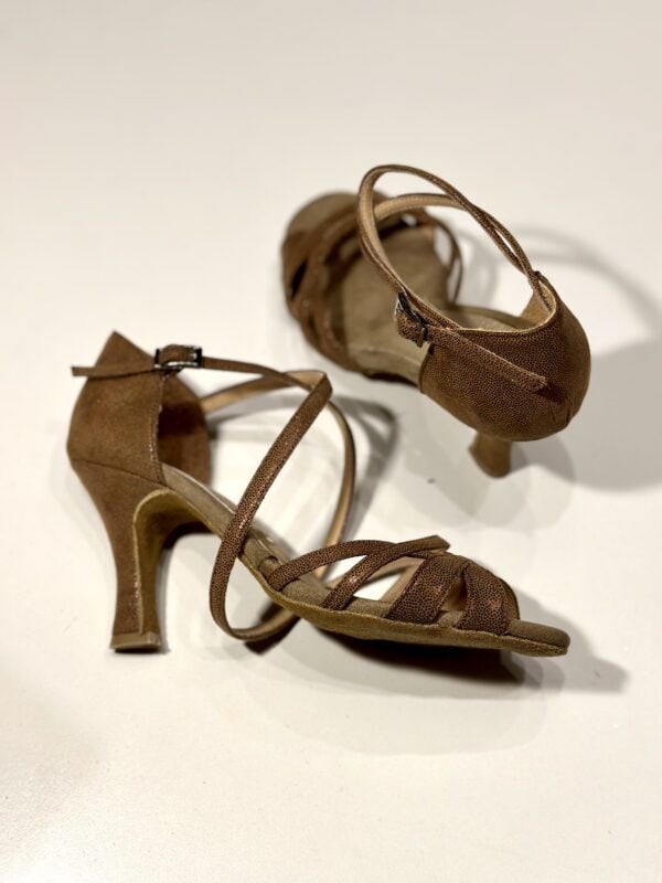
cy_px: 442
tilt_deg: -59.9
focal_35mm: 48
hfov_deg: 30.3
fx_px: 1224
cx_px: 331
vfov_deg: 39.7
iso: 80
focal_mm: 6.86
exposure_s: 1/615
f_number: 1.78
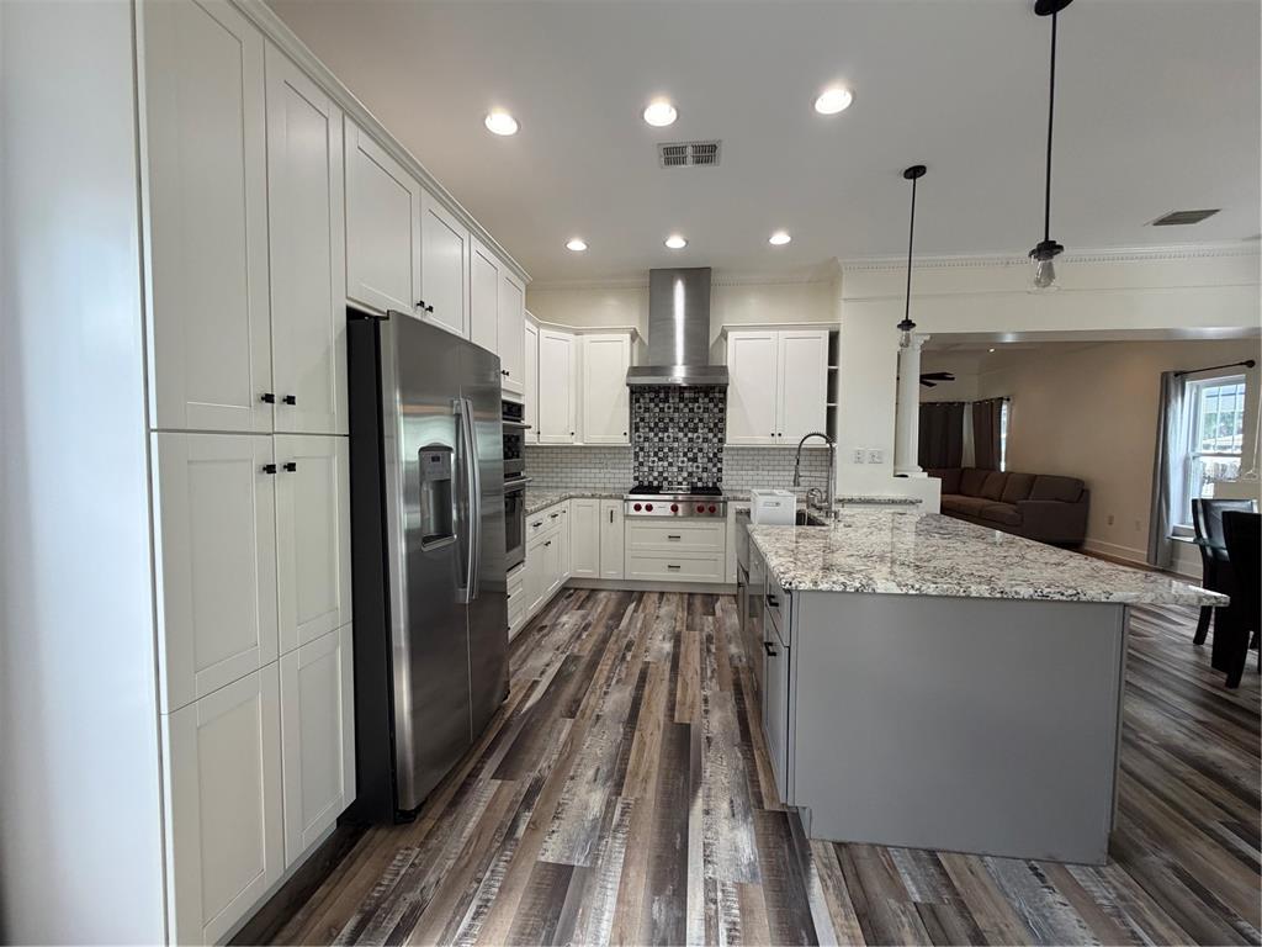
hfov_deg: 102.1
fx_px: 510
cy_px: 474
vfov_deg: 85.7
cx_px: 631
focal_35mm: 14
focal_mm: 2.22
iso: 250
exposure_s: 1/120
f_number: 2.2
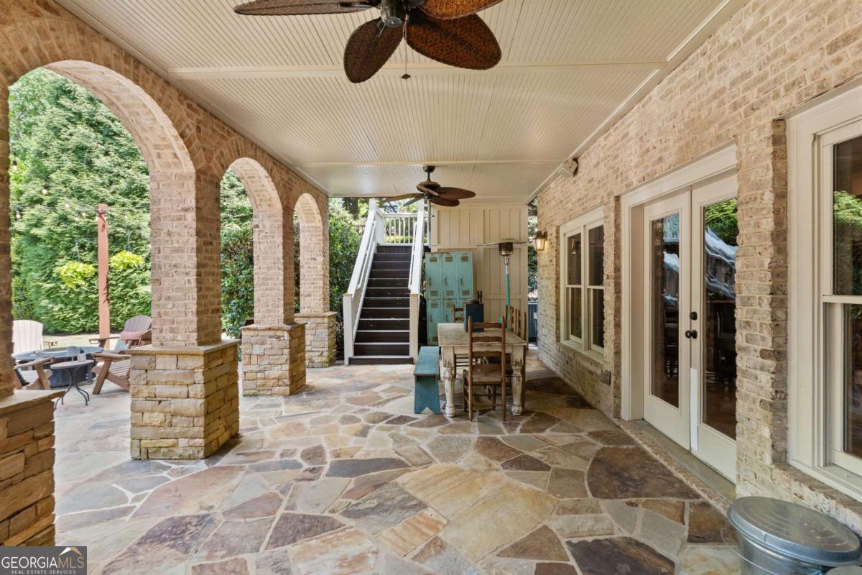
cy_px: 288
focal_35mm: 18
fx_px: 431
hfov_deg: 90.0
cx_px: 431
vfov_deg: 67.4
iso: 1250
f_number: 6.3
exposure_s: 1/320
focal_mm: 18
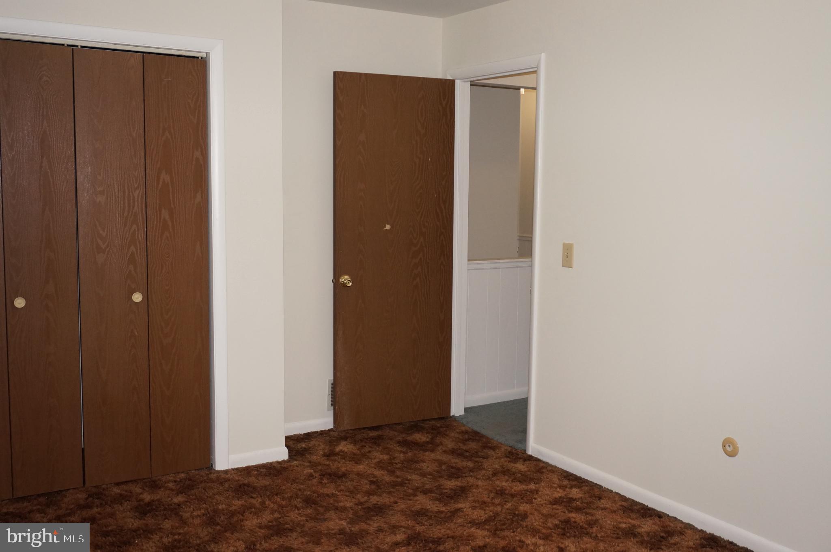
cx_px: 416
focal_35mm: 36
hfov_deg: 53.2
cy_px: 276
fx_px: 830
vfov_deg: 36.8
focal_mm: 24
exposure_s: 1/160
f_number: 4.5
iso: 800
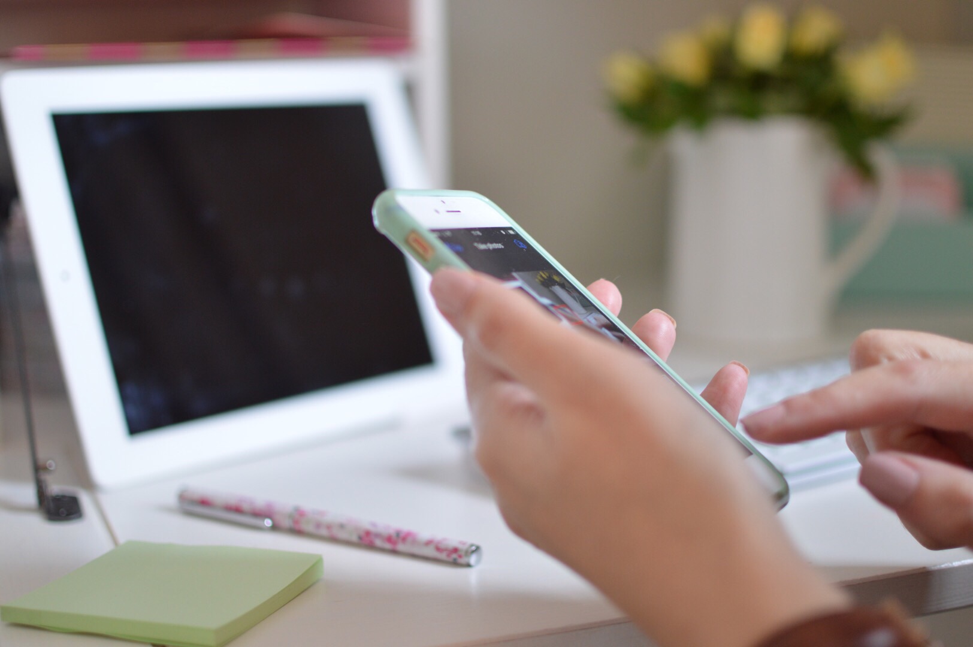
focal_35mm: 52
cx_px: 486
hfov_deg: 37.9
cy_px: 324
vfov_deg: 25.7
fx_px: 1418
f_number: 1.8
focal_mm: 35
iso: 400
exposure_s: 1/50
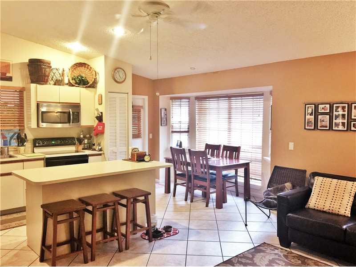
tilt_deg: -3.2
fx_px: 298
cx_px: 178
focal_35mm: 29
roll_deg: -0.1
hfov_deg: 61.7
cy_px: 134
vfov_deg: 48.2
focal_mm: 4.15
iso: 100
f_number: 2.2
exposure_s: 1/10
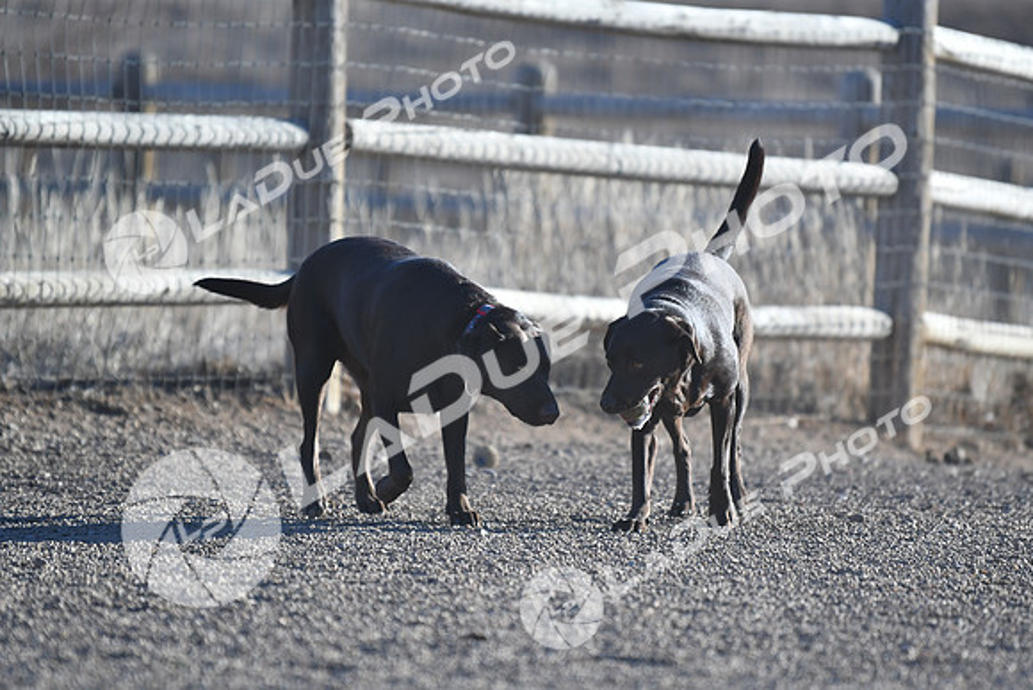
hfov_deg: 6.9
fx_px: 8610
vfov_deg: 4.6
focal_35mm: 300
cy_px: 345
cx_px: 516
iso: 280
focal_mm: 200
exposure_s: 1/4000
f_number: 2.8
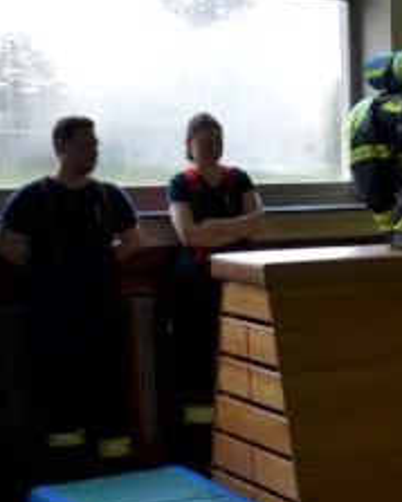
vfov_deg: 19.5
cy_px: 334
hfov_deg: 14.5
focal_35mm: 98
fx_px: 1458
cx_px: 618
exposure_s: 1/60
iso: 450
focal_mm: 24
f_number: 4
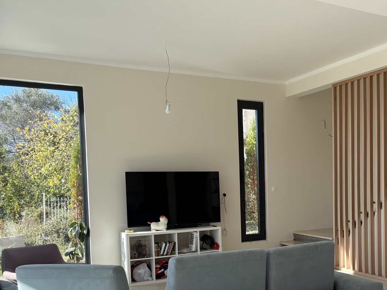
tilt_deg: -3.2
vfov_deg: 35.4
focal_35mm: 40
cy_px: 206
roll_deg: +1.4
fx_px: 447
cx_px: 276
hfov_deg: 45.6
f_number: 1.6
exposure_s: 1/641
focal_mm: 5.96
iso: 50
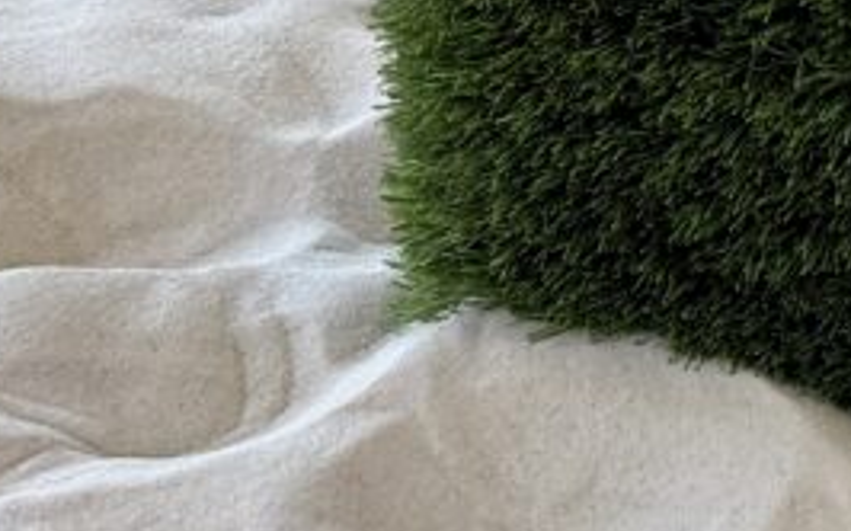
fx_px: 4544
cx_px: 566
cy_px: -928
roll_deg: +1.1
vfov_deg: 6.3
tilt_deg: -11.7
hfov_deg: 10.7
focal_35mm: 196
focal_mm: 6.76
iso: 50
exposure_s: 1/121
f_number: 1.78
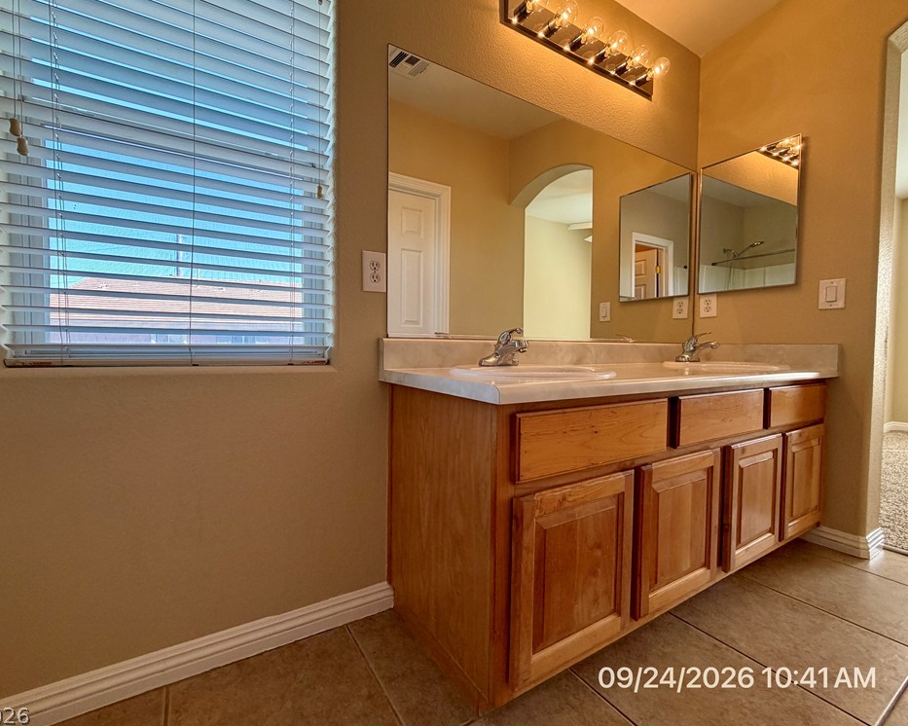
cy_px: 358
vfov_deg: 84.0
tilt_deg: -2.1
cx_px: 421
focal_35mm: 15
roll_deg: -0.2
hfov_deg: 96.6
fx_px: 403
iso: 125
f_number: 2.2
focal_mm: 2.22
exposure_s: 1/120
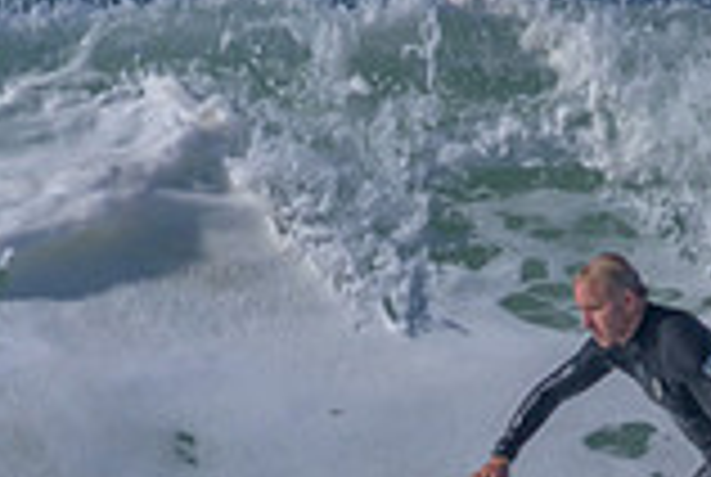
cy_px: 596
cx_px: 202
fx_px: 57976
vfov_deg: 0.5
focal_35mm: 2930
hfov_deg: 0.7
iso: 560
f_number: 11
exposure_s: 1/2000
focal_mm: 800
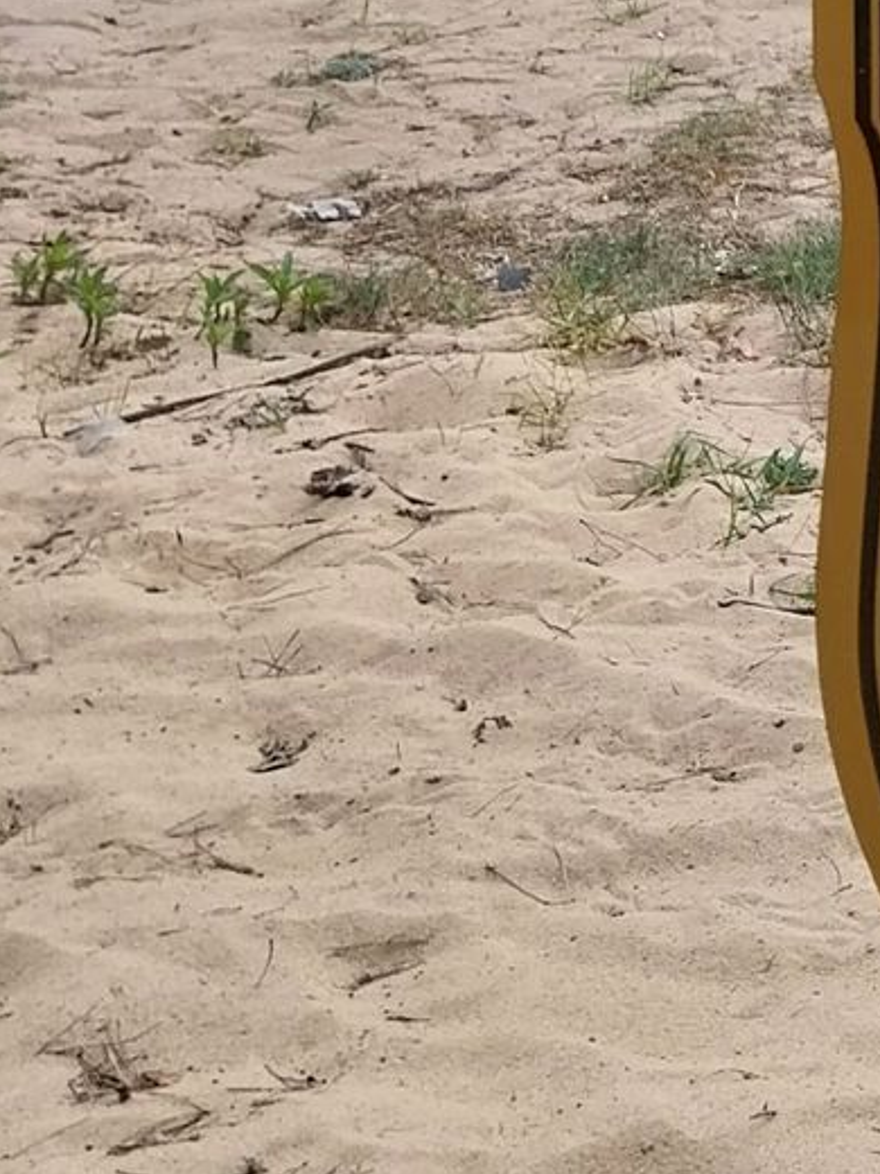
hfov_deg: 12.9
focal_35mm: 102
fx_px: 3457
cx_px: 1683
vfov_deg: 18.5
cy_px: -129
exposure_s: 1/947
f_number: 1.8
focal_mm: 4
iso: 25
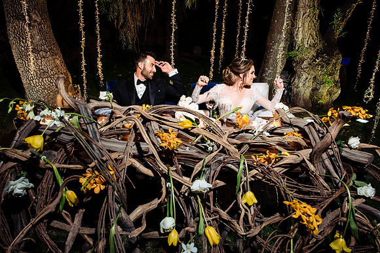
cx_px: 190
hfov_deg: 69.4
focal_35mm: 26
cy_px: 126
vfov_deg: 49.6
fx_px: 274
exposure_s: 1/60
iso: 2000
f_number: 8
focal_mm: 26
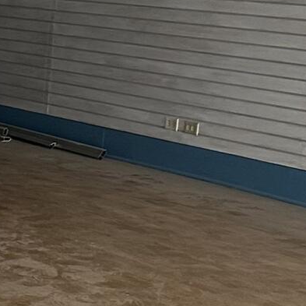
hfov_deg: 8.7
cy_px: 204
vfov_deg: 10.8
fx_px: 1620
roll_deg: +0.1
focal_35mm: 162
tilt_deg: -7.4
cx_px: -646
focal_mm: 6.86
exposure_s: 1/121
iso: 160
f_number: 1.78
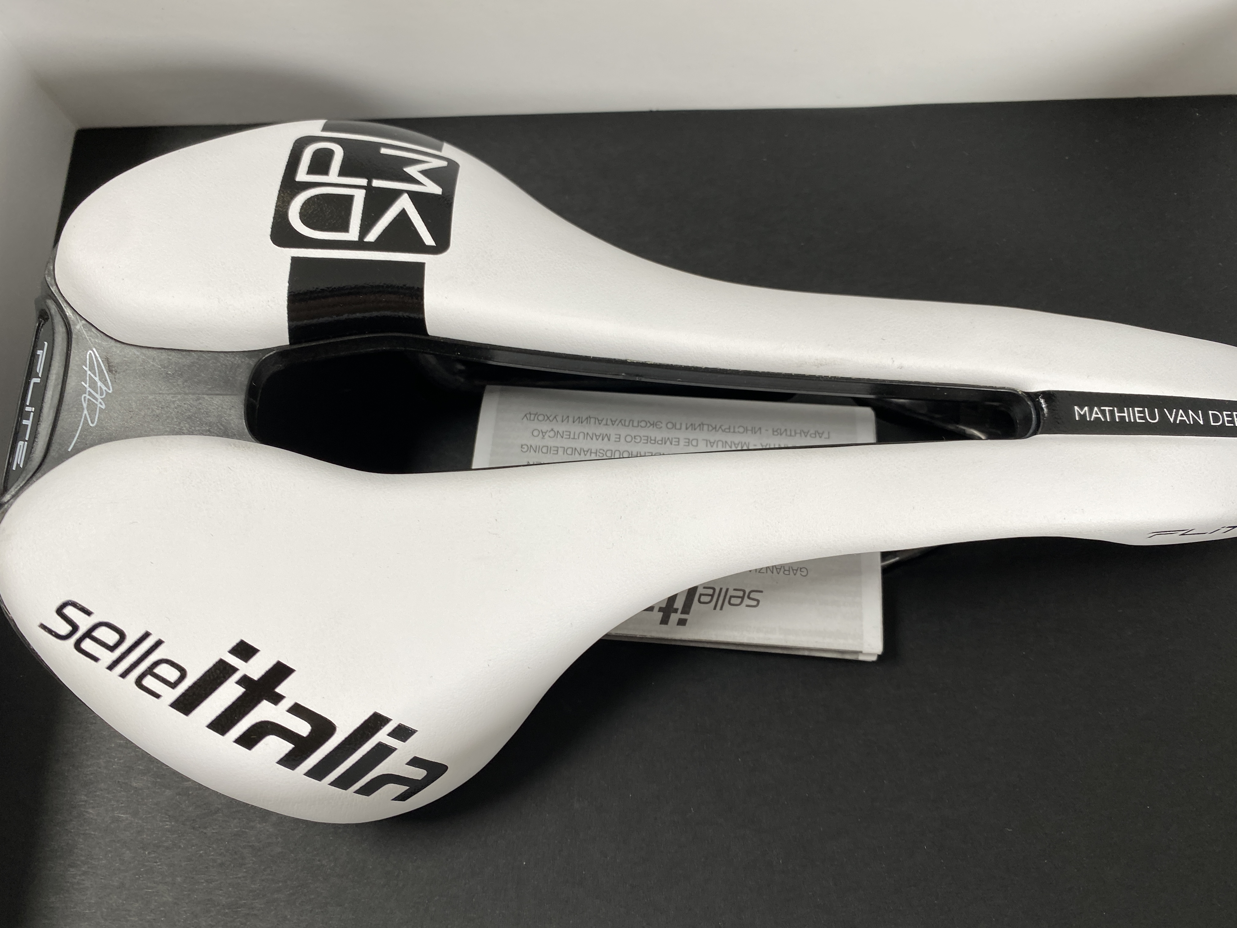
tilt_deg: -71.5
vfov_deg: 53.1
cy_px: 464
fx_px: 929
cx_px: 618
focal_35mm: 26
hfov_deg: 67.3
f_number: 1.8
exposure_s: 1/120
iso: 40
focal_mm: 4.25
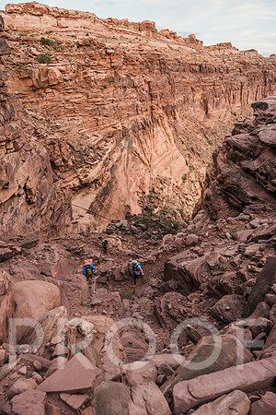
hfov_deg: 64.6
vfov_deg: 86.9
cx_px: 138
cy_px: 208
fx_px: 218
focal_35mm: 19
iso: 1250
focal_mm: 19
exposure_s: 1/400
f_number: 4
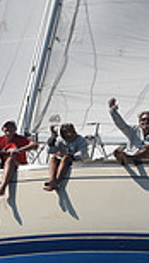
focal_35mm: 276
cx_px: 98
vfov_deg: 7.8
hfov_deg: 4.4
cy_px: 115
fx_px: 1932
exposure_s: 1/1000
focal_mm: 70
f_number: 7.1
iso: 250
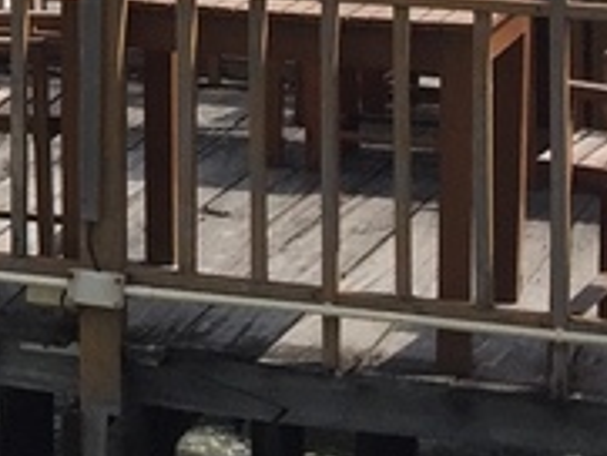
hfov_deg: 9.4
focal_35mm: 192
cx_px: -734
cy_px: -422
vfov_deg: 7.5
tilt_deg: -0.3
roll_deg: -1.2
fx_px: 3369
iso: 32
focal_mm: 4.15
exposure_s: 1/3049
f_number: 2.2
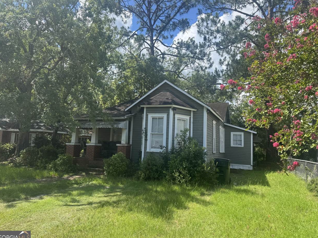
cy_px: 119
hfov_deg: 69.4
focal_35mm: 25
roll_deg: -2.7
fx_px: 230
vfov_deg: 54.9
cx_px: 159
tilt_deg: +5.0
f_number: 1.78
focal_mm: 6.76
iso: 80
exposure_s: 1/1980
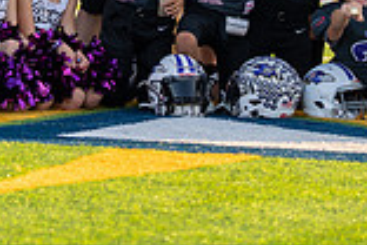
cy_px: -107
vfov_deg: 5.2
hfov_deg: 7.9
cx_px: 383
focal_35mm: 260
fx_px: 2650
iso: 100
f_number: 2.8
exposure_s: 1/320
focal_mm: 70
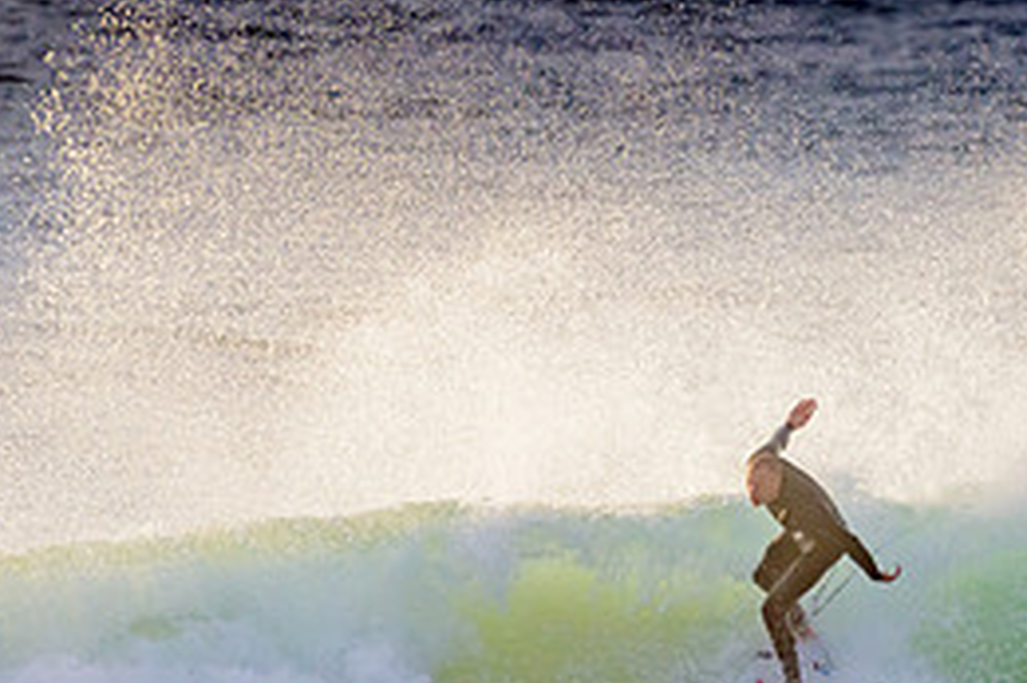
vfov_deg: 1.0
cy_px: 540
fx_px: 38971
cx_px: 837
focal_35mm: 1367
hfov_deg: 1.5
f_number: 5.6
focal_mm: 500
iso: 360
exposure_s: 1/2000
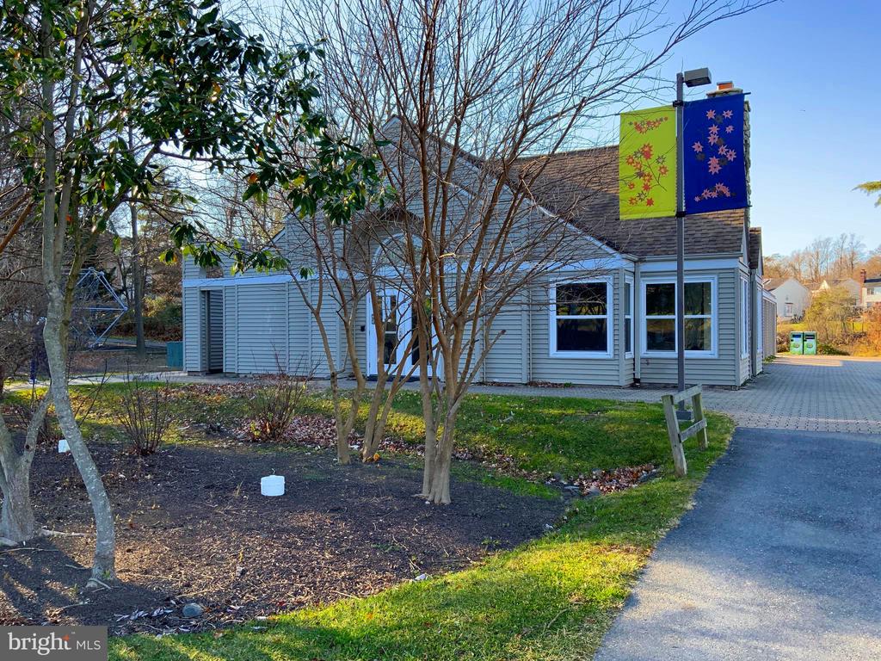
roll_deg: -0.3
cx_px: 440
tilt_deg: -0.8
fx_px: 738
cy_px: 330
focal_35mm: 29
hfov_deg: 61.7
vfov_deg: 48.2
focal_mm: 3
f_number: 1.8
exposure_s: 1/224
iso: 16
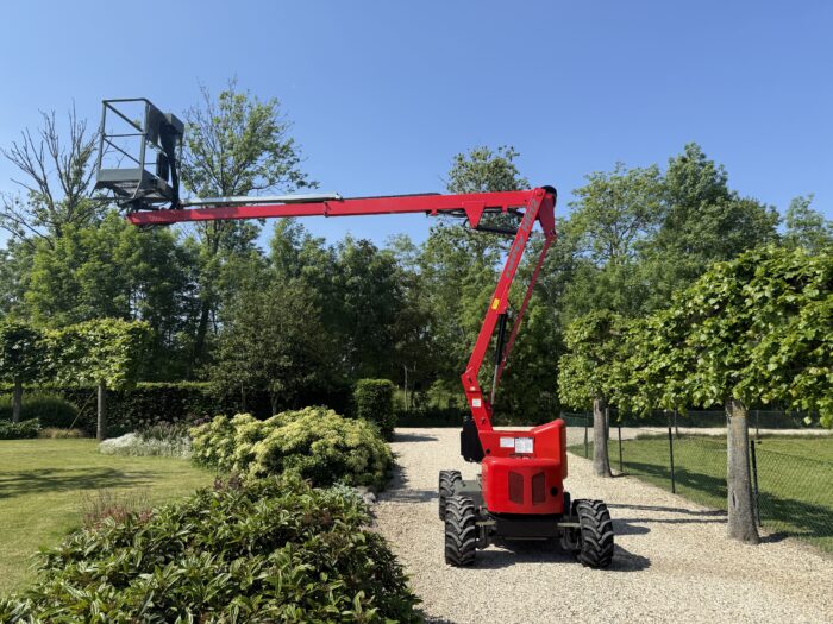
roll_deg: +0.3
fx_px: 578
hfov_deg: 71.6
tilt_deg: +8.0
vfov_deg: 56.8
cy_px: 312
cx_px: 416
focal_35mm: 24
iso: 80
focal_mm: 6.76
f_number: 1.78
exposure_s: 1/3425
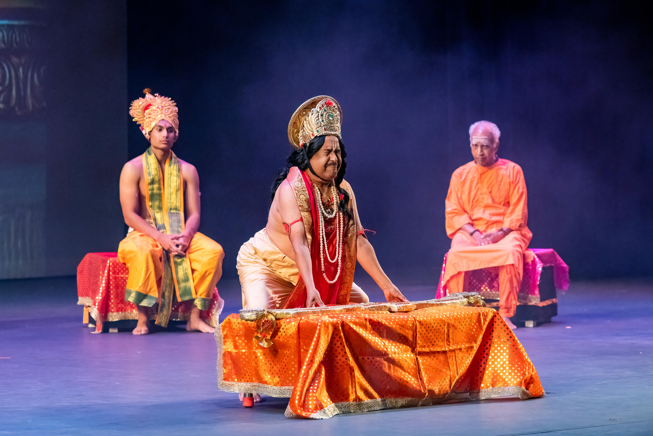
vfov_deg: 7.2
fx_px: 3446
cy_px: 218
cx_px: 326
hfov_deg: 10.8
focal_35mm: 190
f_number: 5.6
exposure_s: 1/250
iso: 4000
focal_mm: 190
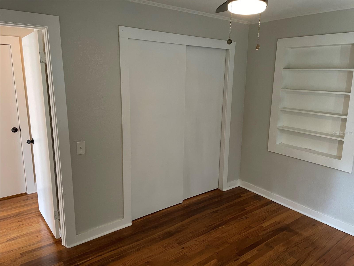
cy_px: 133
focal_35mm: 26
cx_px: 177
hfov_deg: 67.3
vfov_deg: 53.1
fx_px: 266
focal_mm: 4.2
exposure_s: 1/60
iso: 200
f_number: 1.6
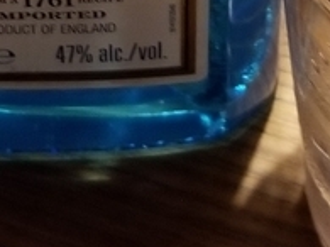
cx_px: 278
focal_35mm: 160
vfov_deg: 8.5
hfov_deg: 12.3
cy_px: -350
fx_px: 1524
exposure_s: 1/10
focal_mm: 4.25
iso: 250
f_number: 1.7
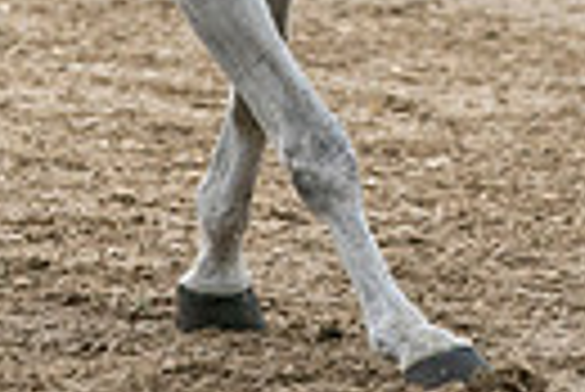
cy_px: -457
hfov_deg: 2.3
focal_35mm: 890
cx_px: 180
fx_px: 14479
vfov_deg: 1.5
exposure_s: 1/1250
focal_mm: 200
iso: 2000
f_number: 5.6
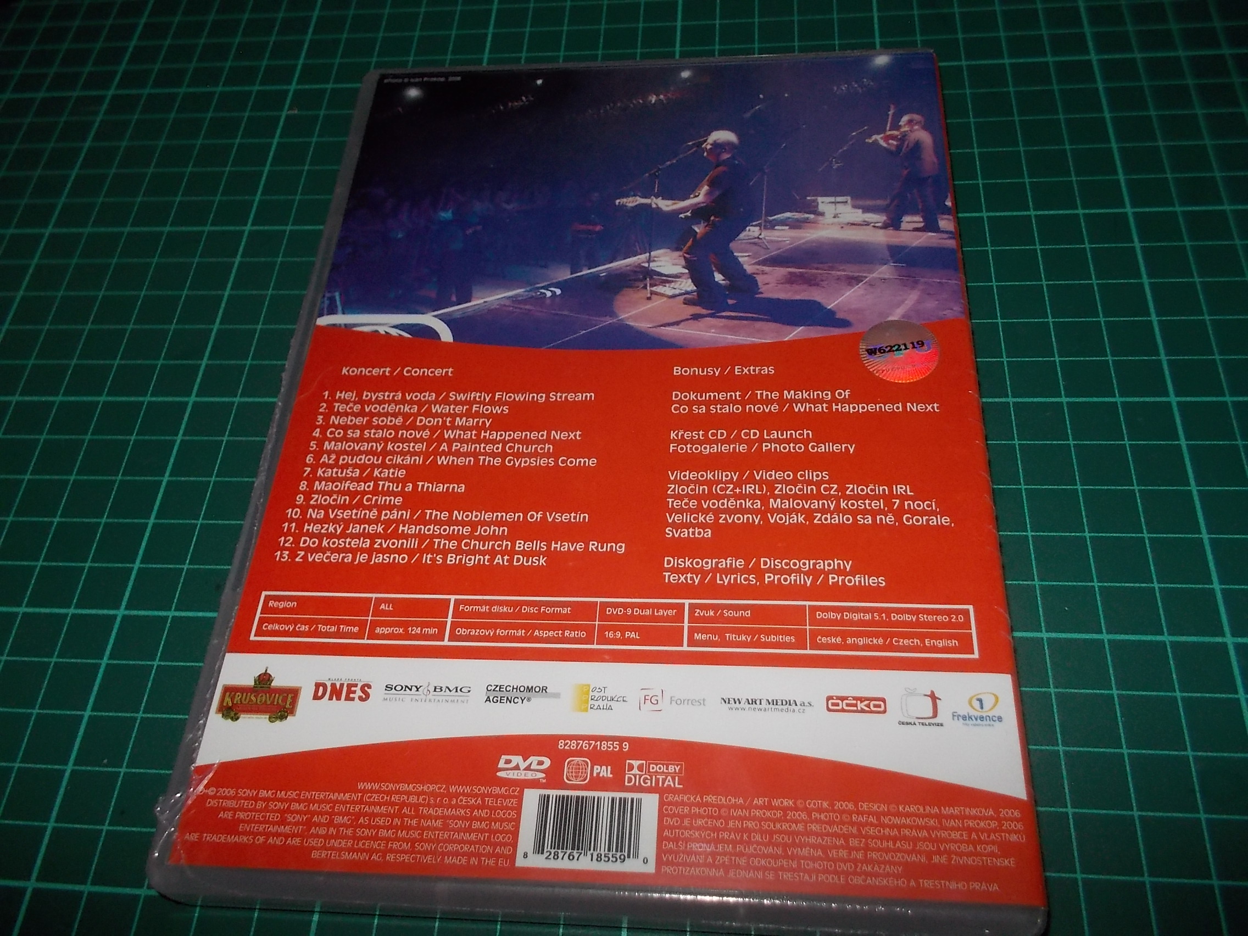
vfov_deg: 48.2
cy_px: 468
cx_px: 624
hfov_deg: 61.7
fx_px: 1046
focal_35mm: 29
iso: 200
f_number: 3.3
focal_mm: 4.1
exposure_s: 1/30
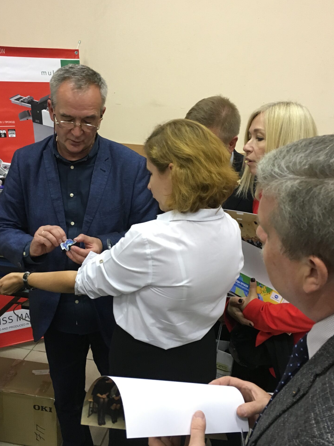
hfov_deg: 36.8
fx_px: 502
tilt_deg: -16.0
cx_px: 152
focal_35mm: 39
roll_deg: -1.9
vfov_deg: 47.9
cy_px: 222
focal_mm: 4.15
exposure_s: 1/33
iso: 160
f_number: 2.2
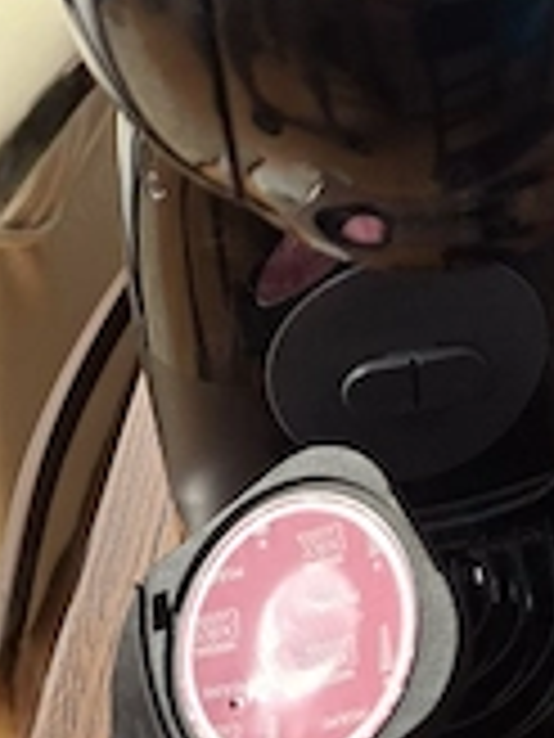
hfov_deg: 25.7
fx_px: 1195
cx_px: 423
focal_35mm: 56
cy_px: -32
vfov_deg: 31.3
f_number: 1.8
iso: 320
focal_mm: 5.54
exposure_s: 1/33
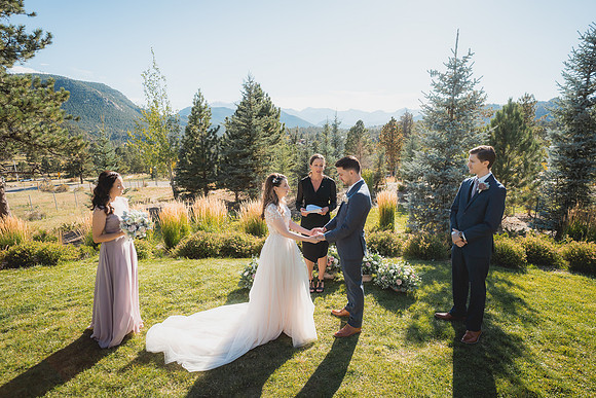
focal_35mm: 18
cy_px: 199
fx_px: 299
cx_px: 298
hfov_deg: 89.8
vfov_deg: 67.3
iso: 200
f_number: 2.8
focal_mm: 18
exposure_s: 1/2000
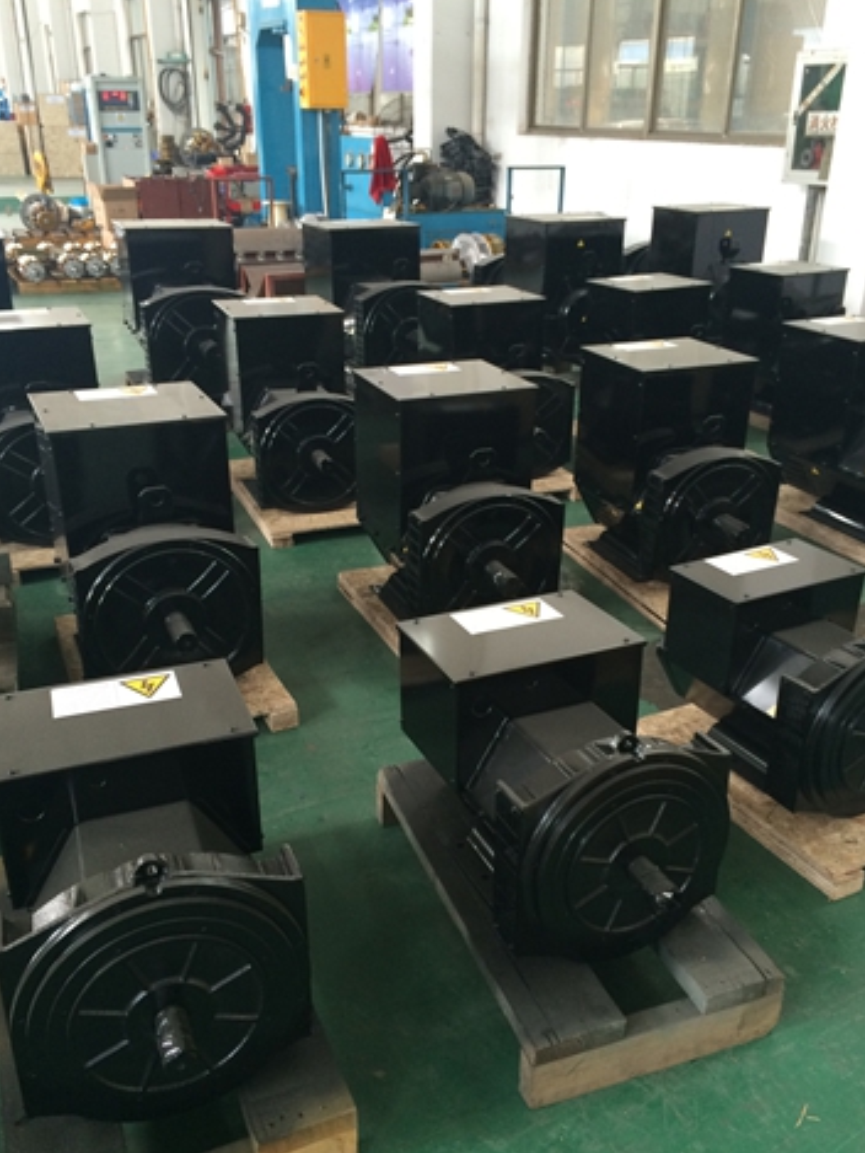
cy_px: 607
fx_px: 1066
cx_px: 441
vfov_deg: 56.8
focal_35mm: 32
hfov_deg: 44.2
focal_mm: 4.12
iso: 125
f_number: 2.2
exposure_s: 1/30
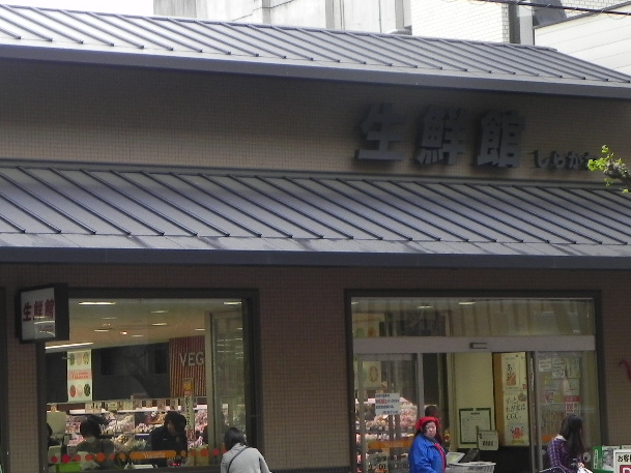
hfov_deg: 17.6
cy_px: 269
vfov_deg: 13.3
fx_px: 2024
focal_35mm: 111
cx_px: 140
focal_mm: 11.8
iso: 160
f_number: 3.5
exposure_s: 1/91.4
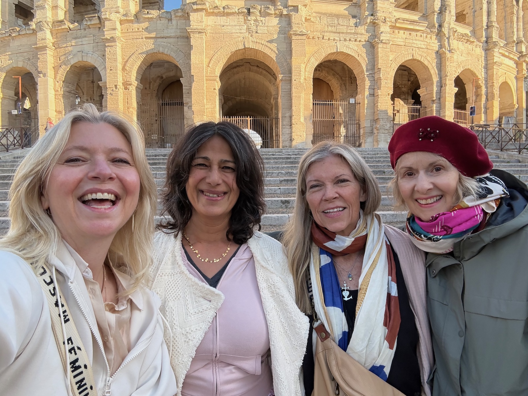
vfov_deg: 58.9
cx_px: 264
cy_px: 198
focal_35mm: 23
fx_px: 351
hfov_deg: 73.9
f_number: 1.9
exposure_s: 1/200
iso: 50
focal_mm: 2.69
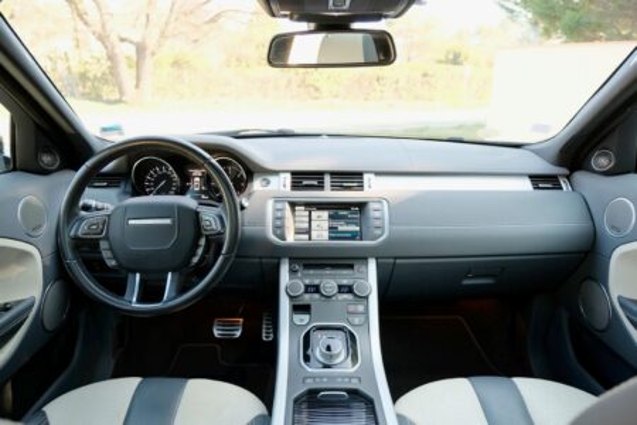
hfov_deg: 73.7
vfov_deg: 53.1
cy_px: 212
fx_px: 425
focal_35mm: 24
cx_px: 318
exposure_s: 1/125
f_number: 2.8
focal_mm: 16
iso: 500
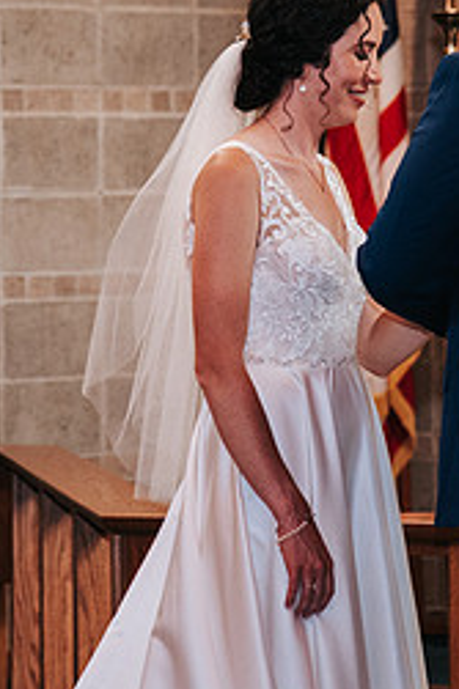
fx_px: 6185
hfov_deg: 4.2
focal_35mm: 323
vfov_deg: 6.4
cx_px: 268
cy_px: 132
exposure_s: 1/200
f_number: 4
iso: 1000
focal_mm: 120
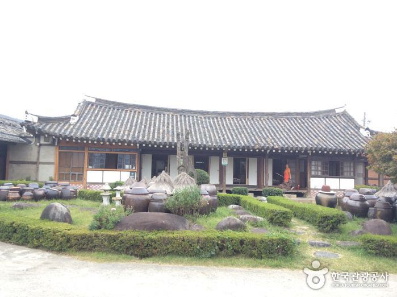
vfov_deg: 42.8
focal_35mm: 33
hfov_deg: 55.4
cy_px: 148
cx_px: 198
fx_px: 378
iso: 32
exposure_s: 1/144
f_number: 2.4
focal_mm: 3.3
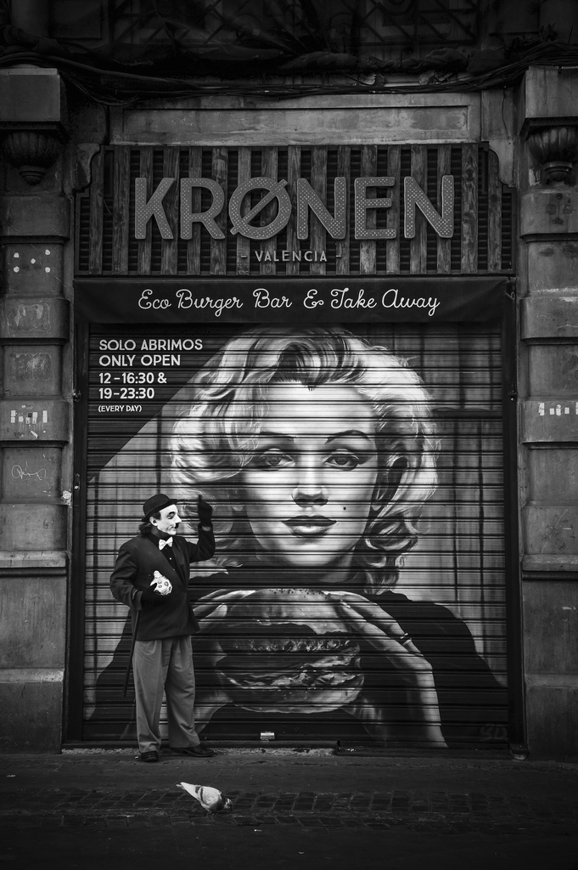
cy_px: 435
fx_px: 1447
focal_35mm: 60
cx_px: 289
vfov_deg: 33.4
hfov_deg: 22.6
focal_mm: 40
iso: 200
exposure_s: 1/100
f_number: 5.6
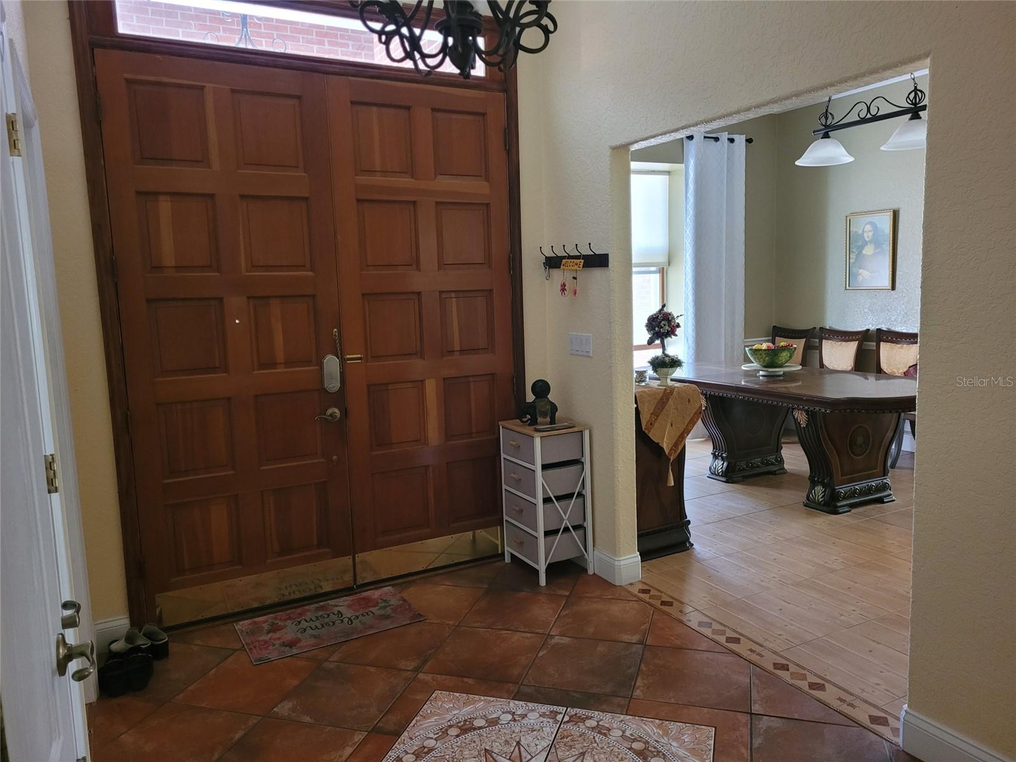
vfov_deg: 53.1
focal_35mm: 26
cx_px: 508
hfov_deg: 67.3
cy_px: 381
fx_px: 763
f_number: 1.8
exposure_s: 1/40
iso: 500
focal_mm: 5.4
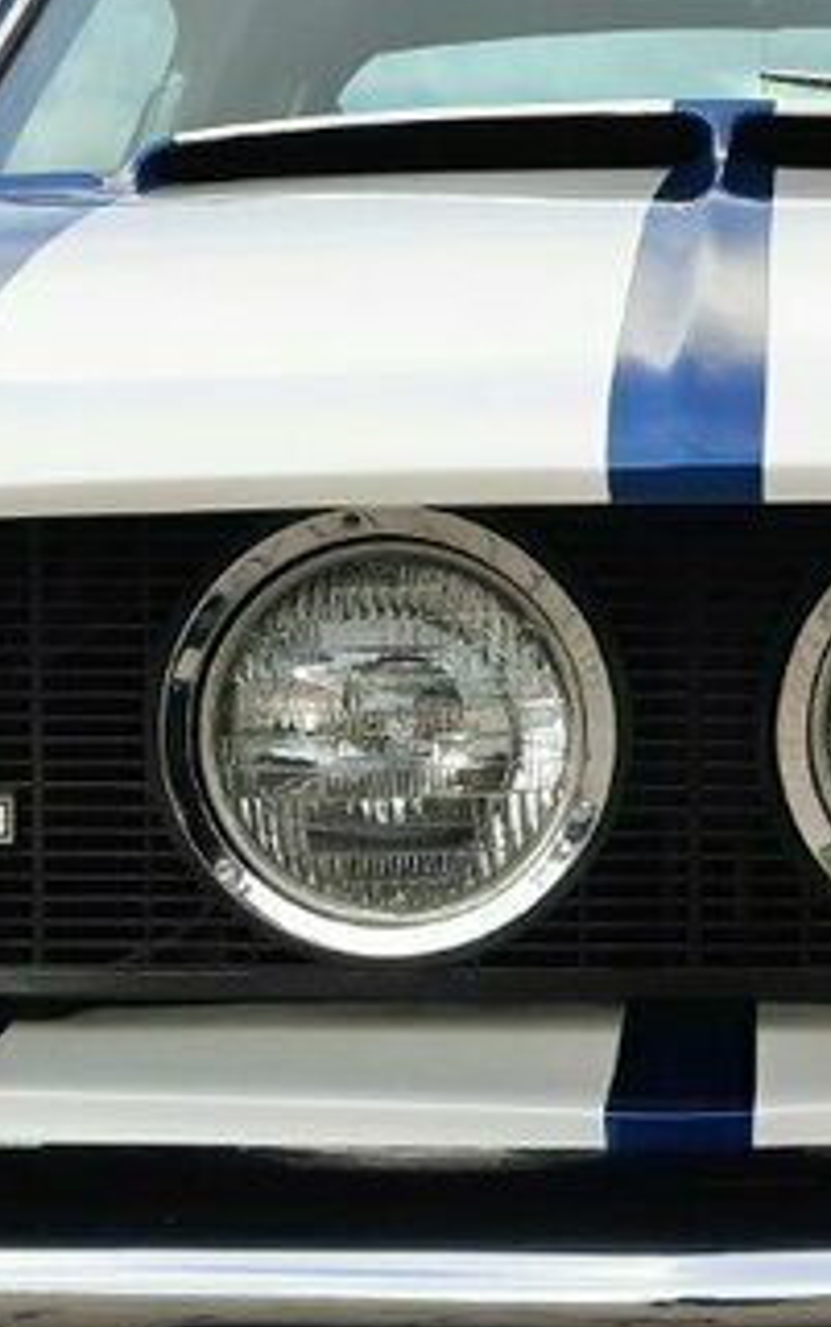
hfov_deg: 13.1
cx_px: 711
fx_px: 3583
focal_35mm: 99
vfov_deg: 21.0
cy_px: 537
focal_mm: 4.6
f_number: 2
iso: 40
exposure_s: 1/280
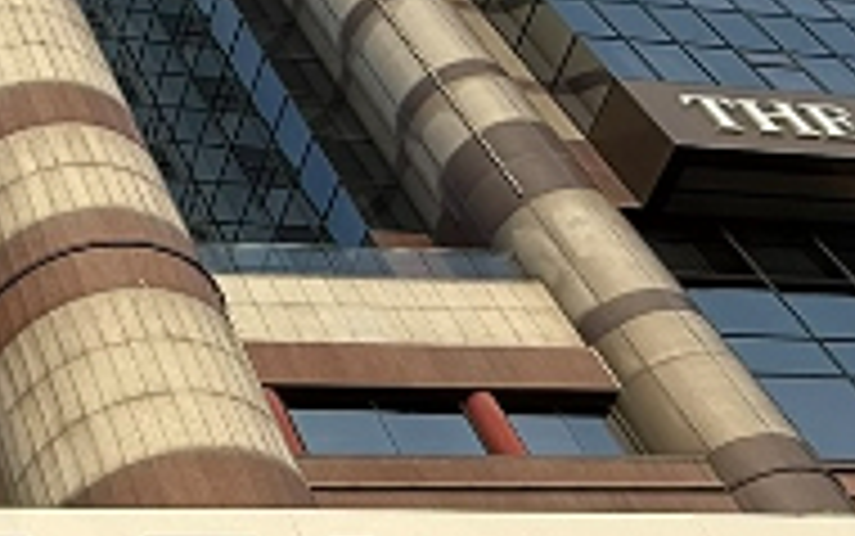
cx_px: -94
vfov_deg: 16.7
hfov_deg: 24.6
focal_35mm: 78
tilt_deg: +52.1
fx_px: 1819
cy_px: 189
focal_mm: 2.22
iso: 50
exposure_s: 1/1211
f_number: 2.2
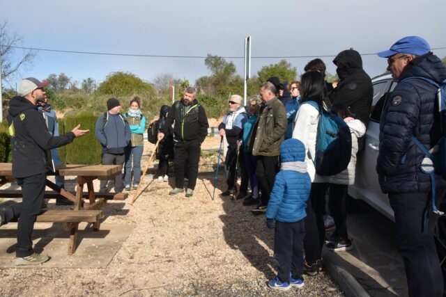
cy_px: 148
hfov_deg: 55.1
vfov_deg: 38.4
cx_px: 223
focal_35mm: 34
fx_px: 427
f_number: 8
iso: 250
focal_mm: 23
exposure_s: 1/500
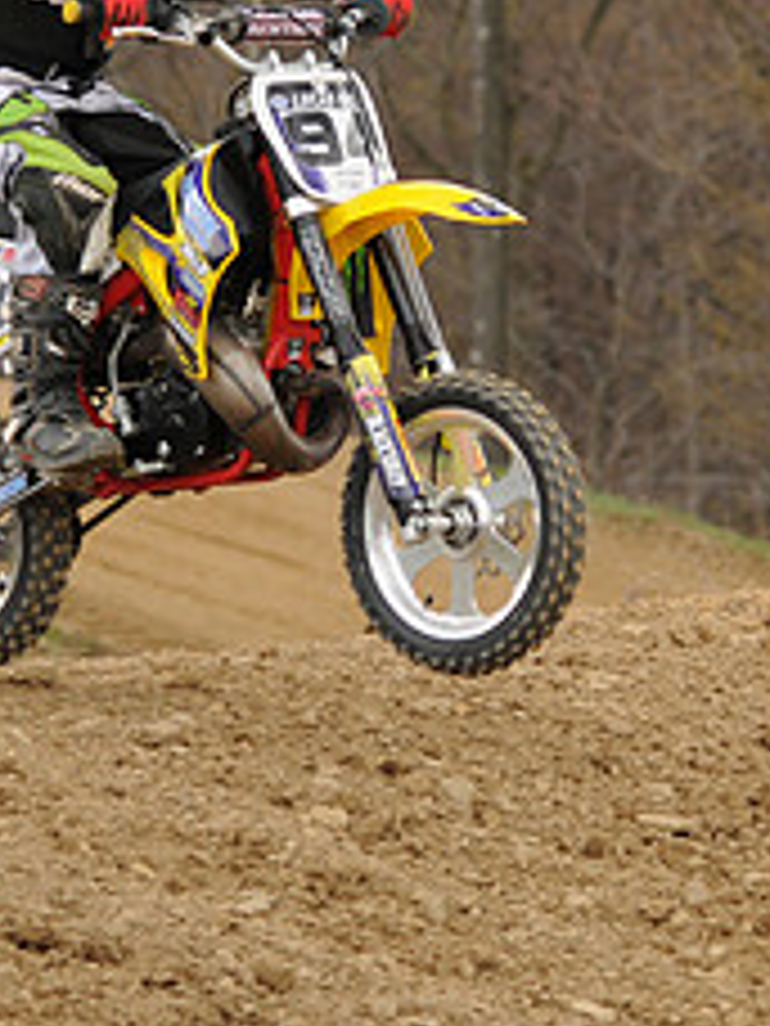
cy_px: 173
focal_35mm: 366
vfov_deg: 5.4
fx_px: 10855
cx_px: 342
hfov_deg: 4.1
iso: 400
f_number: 4.8
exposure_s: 1/800
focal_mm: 100
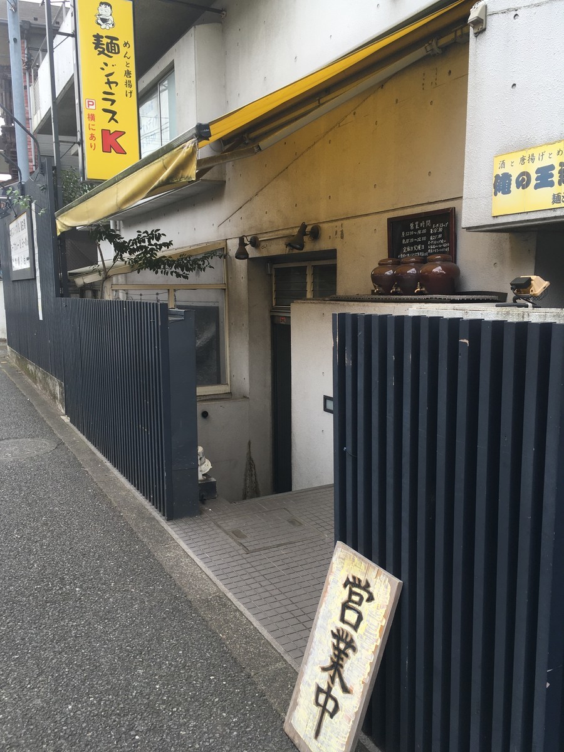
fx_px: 630
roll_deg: +0.7
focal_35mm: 29
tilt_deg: -8.6
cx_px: 282
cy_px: 376
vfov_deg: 61.7
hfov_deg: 48.2
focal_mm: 4.15
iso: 25
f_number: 2.2
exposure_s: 1/176
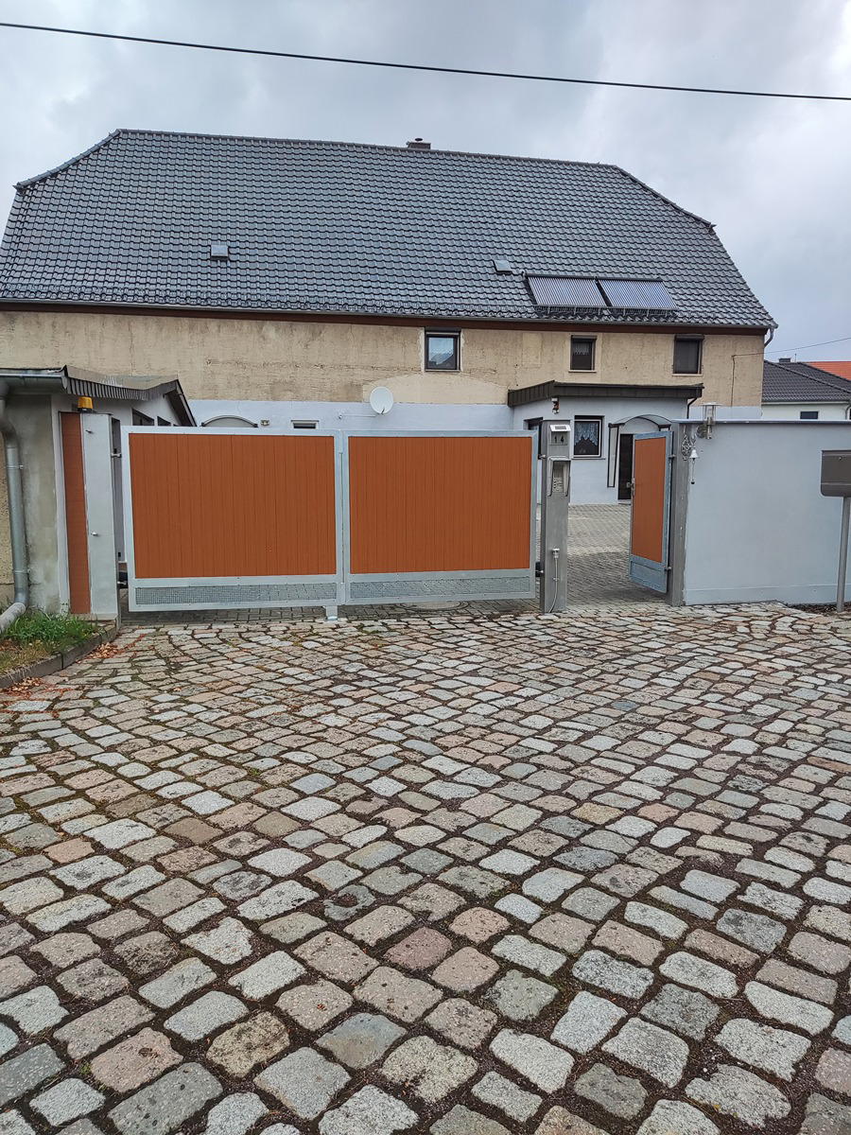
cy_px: 568
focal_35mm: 25
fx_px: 819
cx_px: 426
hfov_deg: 54.9
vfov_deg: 69.4
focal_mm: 4.71
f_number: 1.79
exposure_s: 1/662
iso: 50
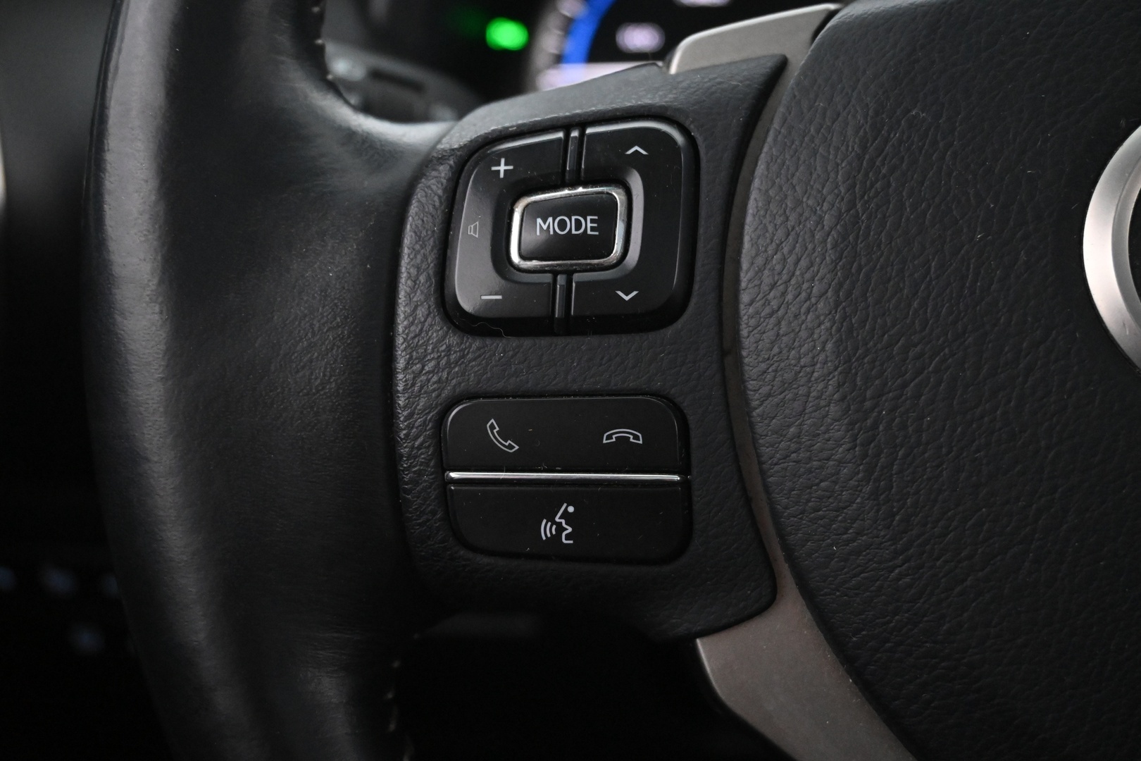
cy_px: 380
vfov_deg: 30.8
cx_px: 570
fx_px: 1379
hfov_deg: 45.0
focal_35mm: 44
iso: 5600
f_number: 4.8
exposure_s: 1/50
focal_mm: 29
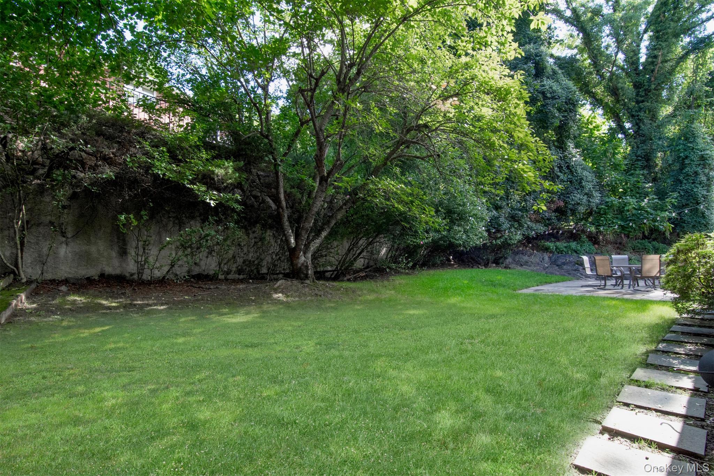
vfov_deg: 72.0
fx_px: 327
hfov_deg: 95.0
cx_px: 357
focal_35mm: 16
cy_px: 238
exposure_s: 1/160
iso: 800
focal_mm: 11
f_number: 13
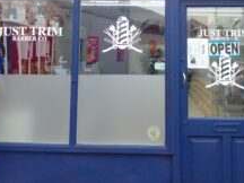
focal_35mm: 50
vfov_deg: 27.9
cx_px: 141
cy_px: 15
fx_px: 352
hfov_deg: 38.1
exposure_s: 1/100
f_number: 1.9
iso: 80
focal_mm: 3.6
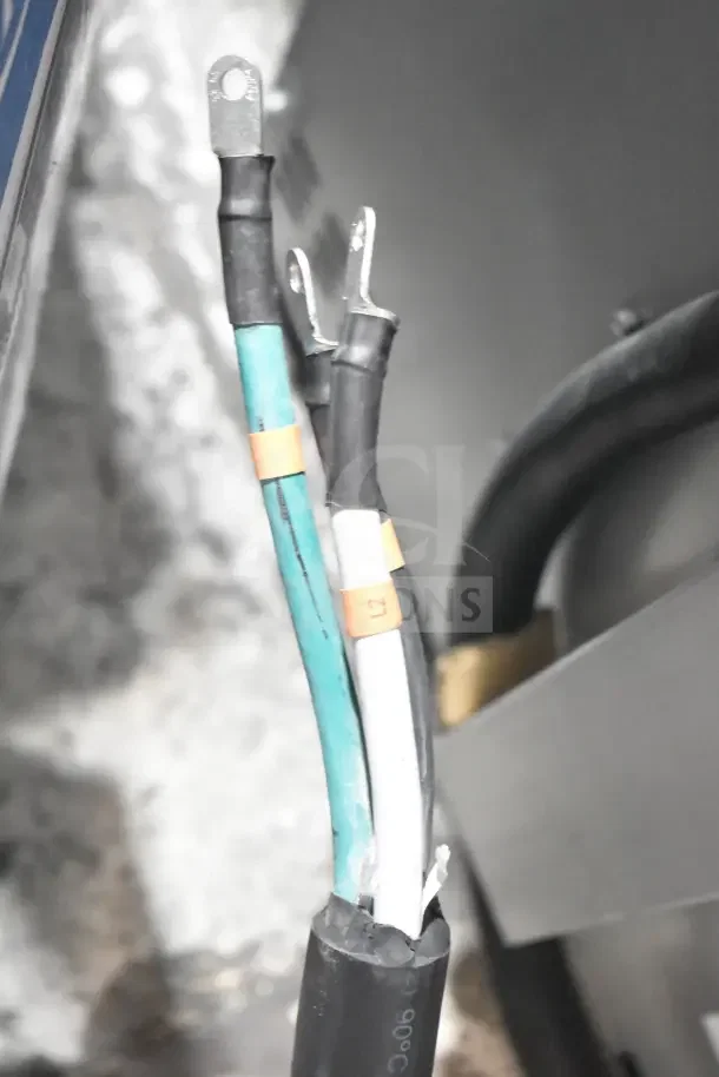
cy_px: 538
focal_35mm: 72
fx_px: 2155
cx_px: 360
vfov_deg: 28.1
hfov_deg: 18.9
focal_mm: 48
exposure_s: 1/80
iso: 10000
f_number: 5.3
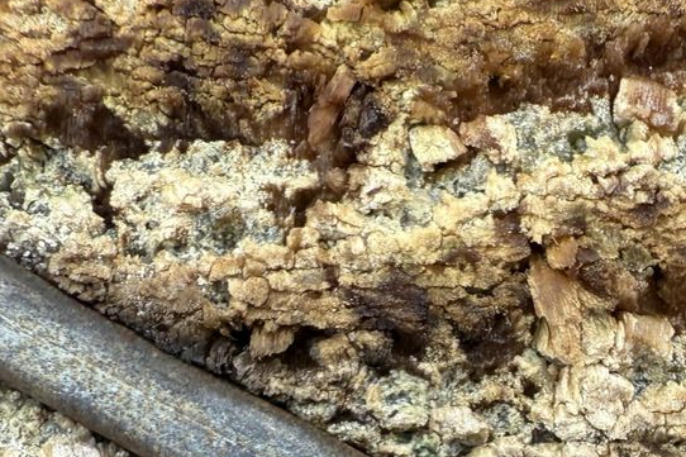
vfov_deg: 21.5
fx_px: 1124
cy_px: 532
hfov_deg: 32.6
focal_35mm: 59
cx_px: 586
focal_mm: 2.22
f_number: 2.2
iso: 40
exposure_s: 1/136
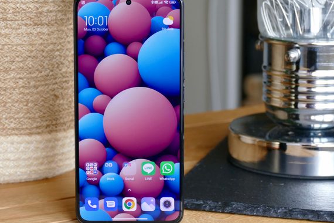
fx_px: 1067
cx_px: 127
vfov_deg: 11.9
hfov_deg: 17.8
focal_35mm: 115
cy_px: 108
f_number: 3.8
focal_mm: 33.08
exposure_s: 1/80
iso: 400
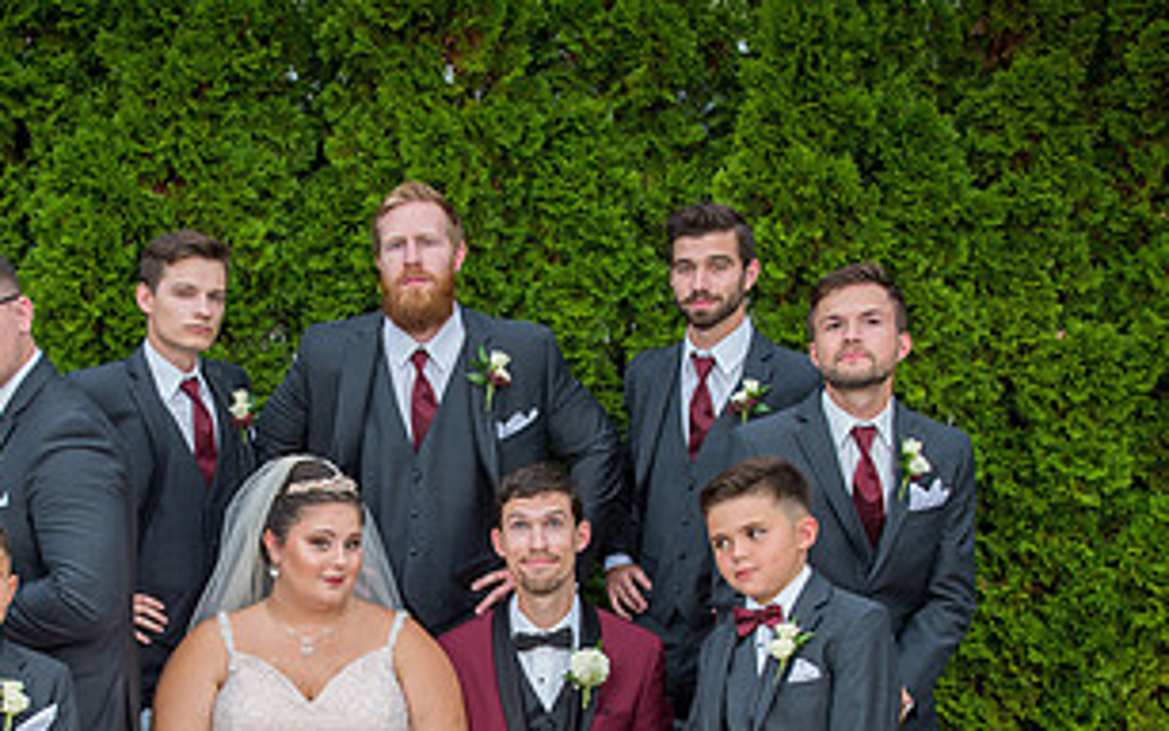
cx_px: 384
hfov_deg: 30.4
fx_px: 2135
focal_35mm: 67
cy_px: 716
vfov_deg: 18.9
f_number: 4.8
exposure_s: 1/90
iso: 200
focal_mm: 32
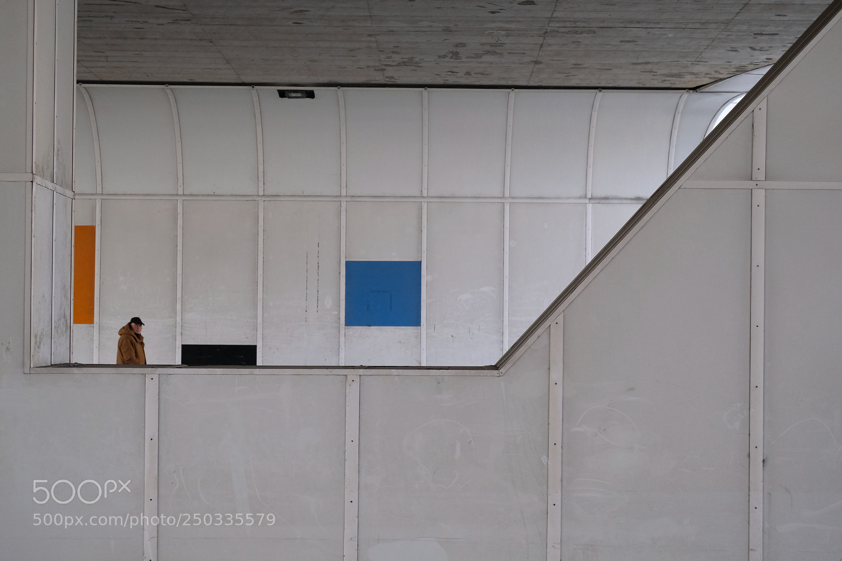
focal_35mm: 75
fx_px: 1754
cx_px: 421
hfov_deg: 27.0
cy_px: 280
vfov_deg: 18.2
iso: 1600
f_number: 4.5
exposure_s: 1/125
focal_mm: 50
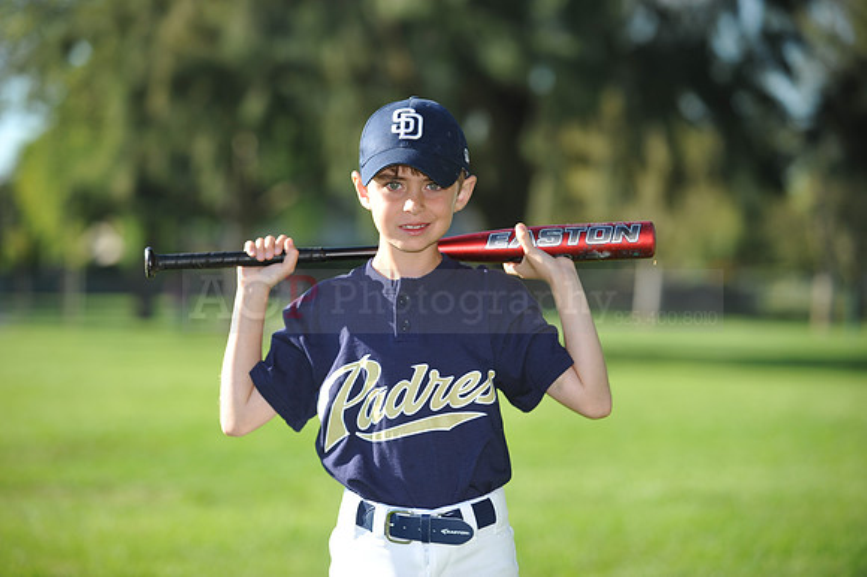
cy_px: 288
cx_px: 434
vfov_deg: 10.1
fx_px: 3249
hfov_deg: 15.2
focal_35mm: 135
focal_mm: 135
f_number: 4
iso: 200
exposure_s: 1/800
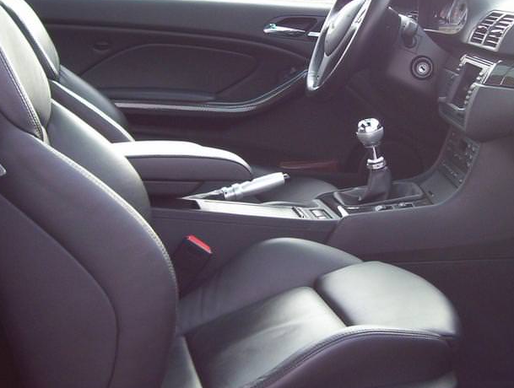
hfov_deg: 28.9
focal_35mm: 67
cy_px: 164
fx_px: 997
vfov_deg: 22.0
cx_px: 277
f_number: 3.16
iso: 100
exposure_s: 1/118
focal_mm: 7.88
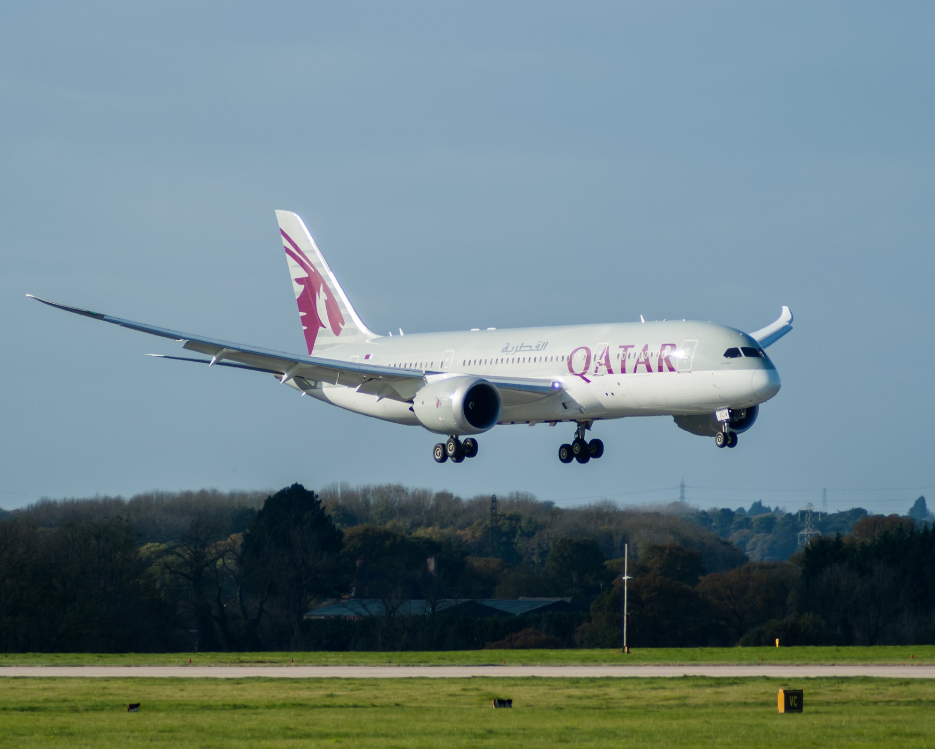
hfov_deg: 3.8
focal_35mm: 506
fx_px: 14004
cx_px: 503
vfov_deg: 3.1
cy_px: 374
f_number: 7.1
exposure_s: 1/640
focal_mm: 300
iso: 100
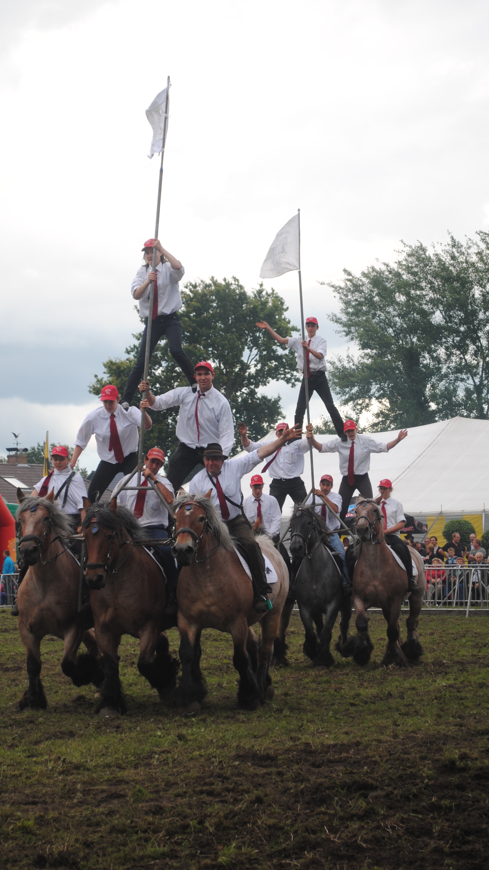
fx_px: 2227
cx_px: 197
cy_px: 392
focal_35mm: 97
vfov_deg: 22.1
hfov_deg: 12.5
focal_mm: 55
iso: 100
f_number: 6.3
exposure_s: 1/160
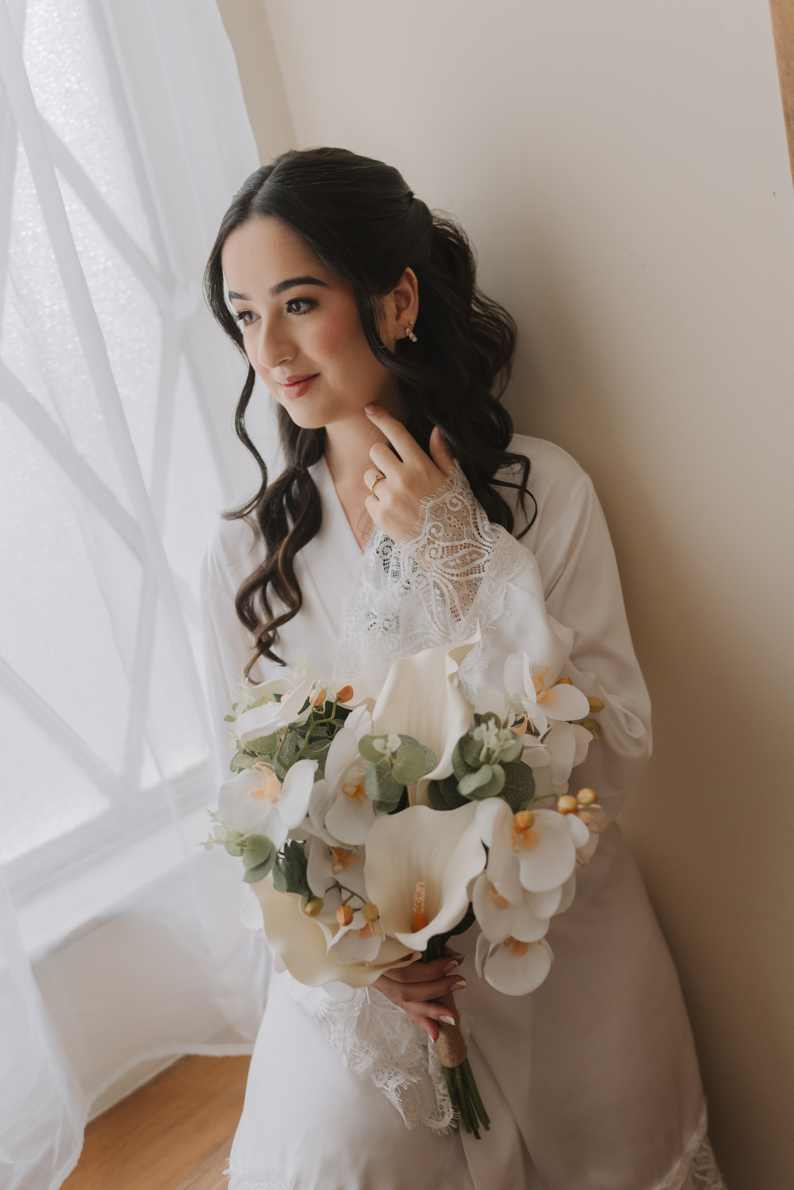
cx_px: 397
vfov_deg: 54.4
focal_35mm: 35
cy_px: 595
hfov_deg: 37.9
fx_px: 1158
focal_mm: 35
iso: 640
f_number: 2
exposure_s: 1/1000
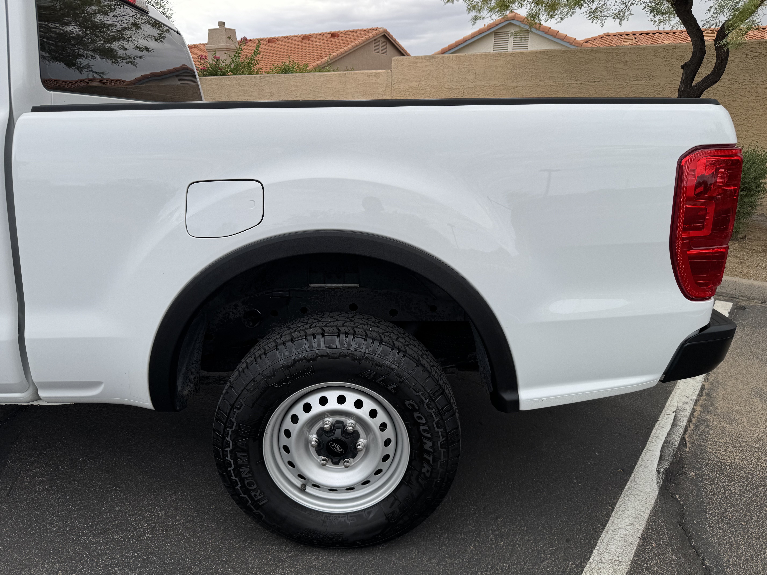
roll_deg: -1.3
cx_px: 384
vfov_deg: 56.8
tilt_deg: -18.0
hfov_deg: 71.6
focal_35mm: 24
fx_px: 532
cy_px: 288
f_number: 1.78
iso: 80
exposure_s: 1/2959
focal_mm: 6.76
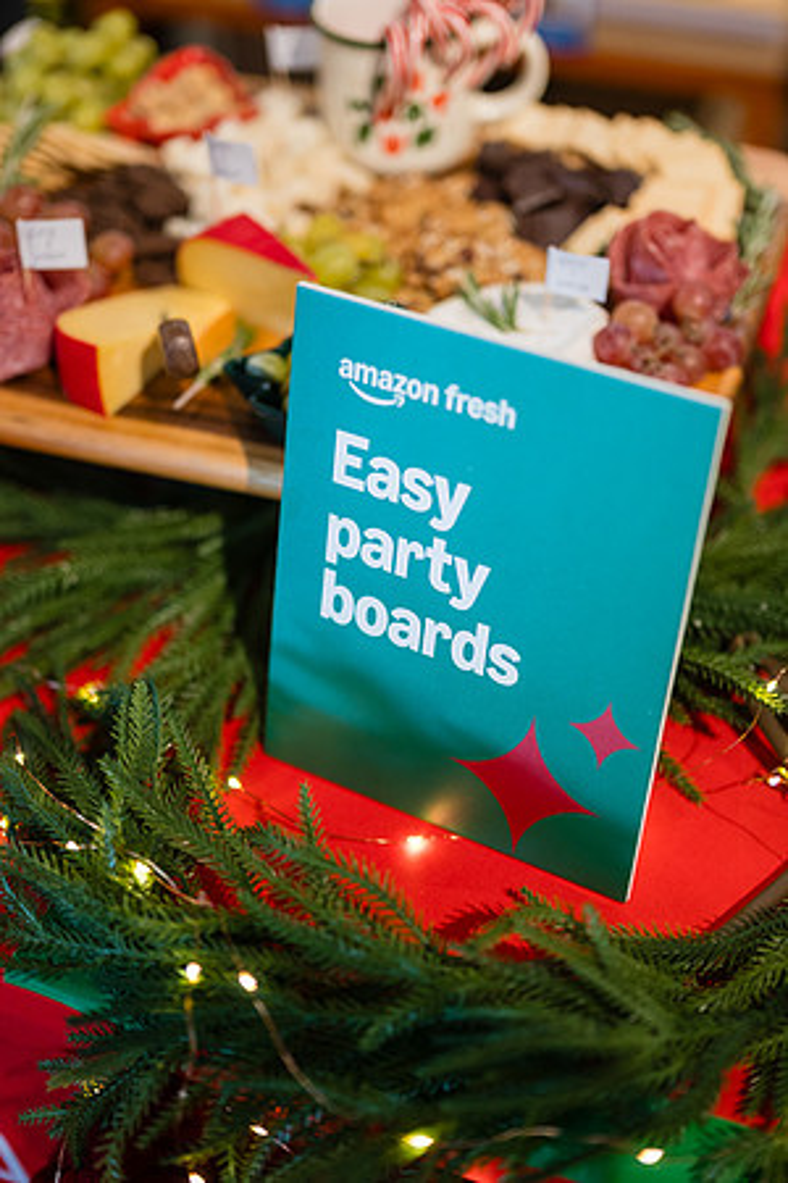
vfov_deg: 39.6
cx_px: 394
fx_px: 1642
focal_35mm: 50
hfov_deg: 27.0
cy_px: 592
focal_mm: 50
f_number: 1.2
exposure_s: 1/640
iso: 800
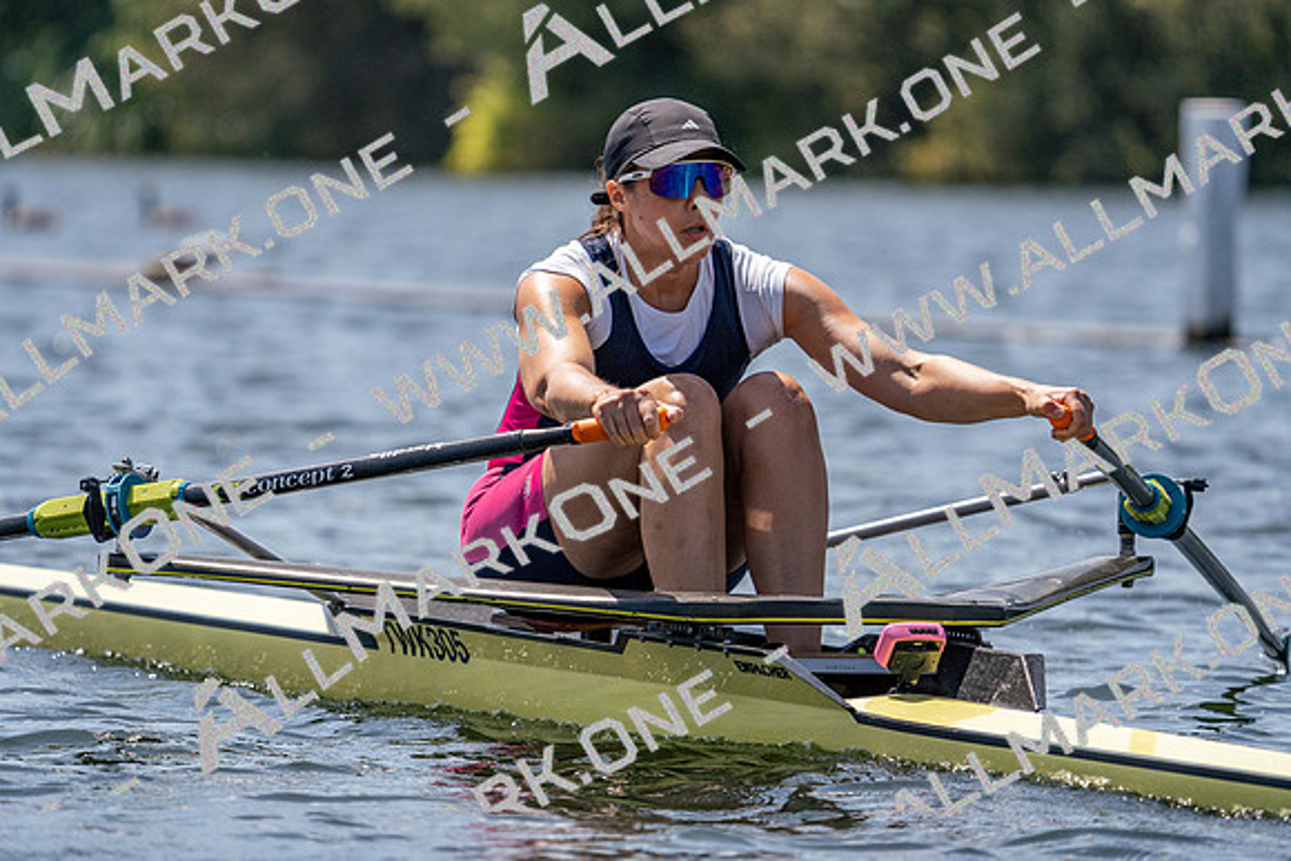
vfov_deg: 4.0
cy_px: 430
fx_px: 12339
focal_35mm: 344
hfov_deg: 6.0
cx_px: 646
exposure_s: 1/2000
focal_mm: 344
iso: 250
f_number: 6.3
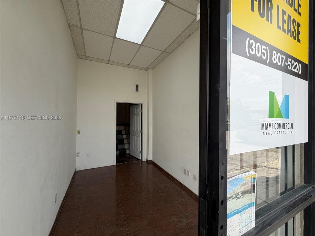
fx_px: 127
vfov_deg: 85.7
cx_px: 158
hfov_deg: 102.1
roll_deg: -1.0
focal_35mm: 14
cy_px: 118
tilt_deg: +0.0
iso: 40
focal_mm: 2.22
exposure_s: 1/531
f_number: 2.2
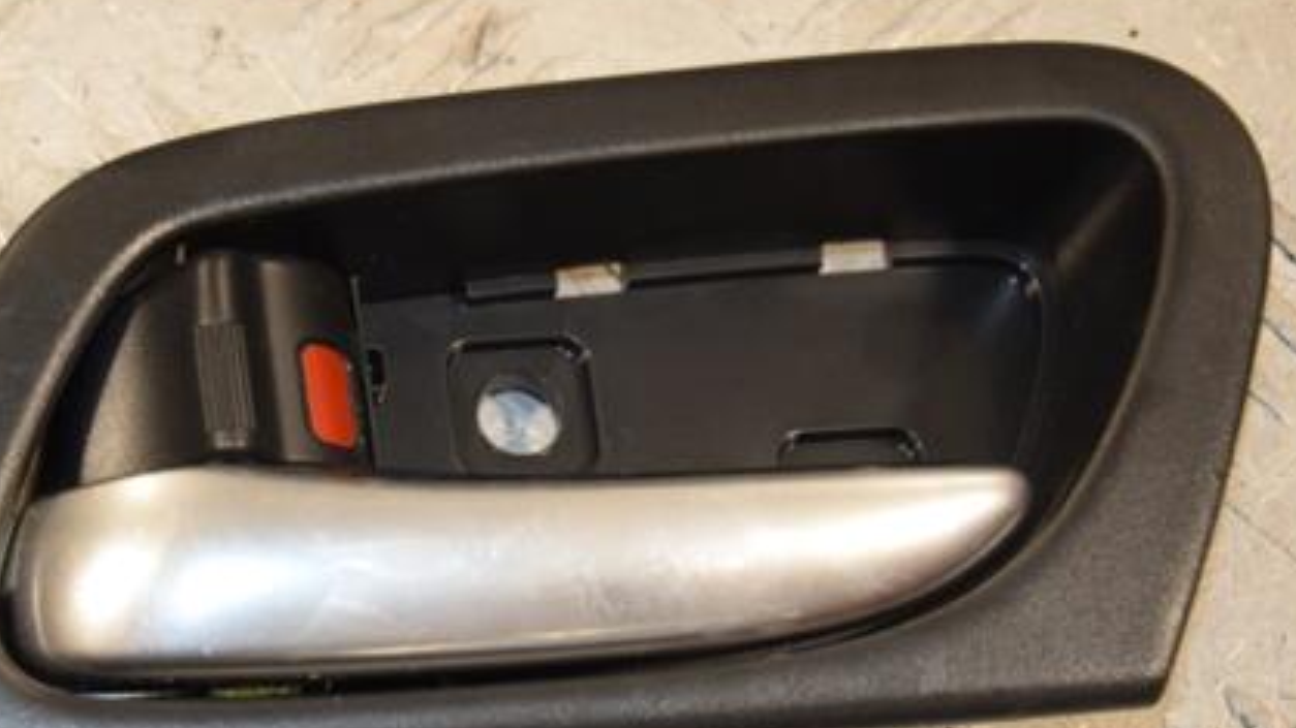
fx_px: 5429
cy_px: 477
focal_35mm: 158
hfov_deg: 13.6
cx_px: 384
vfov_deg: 7.7
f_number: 7.1
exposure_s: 1/200
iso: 800
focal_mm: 70
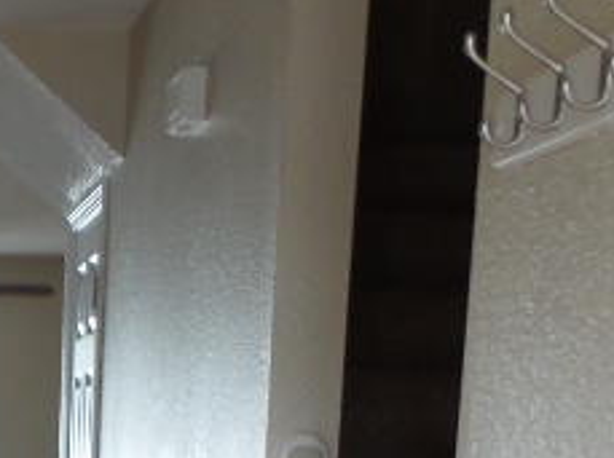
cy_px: 870
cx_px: -110
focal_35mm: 103
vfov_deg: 12.8
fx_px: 1824
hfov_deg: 18.2
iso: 125
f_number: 2.8
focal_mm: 4.1
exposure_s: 1/30
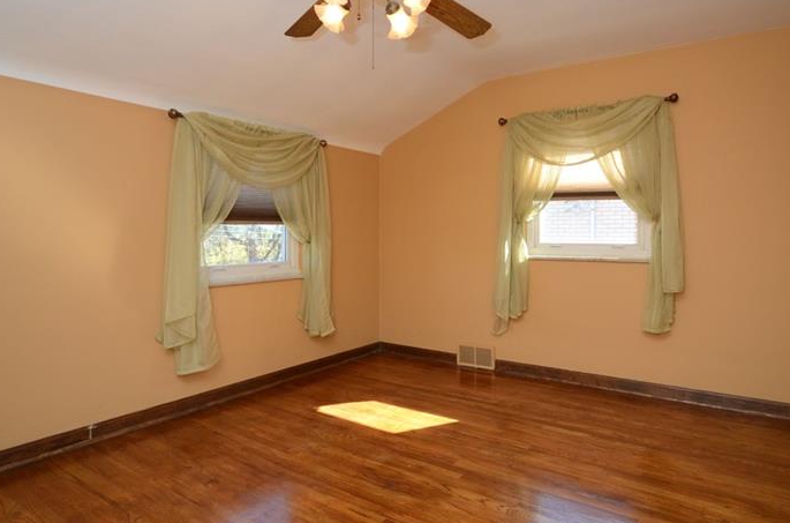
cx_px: 431
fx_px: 460
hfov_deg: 81.1
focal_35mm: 21
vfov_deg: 59.0
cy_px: 227
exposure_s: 1/160
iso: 800
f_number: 5.6
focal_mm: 12
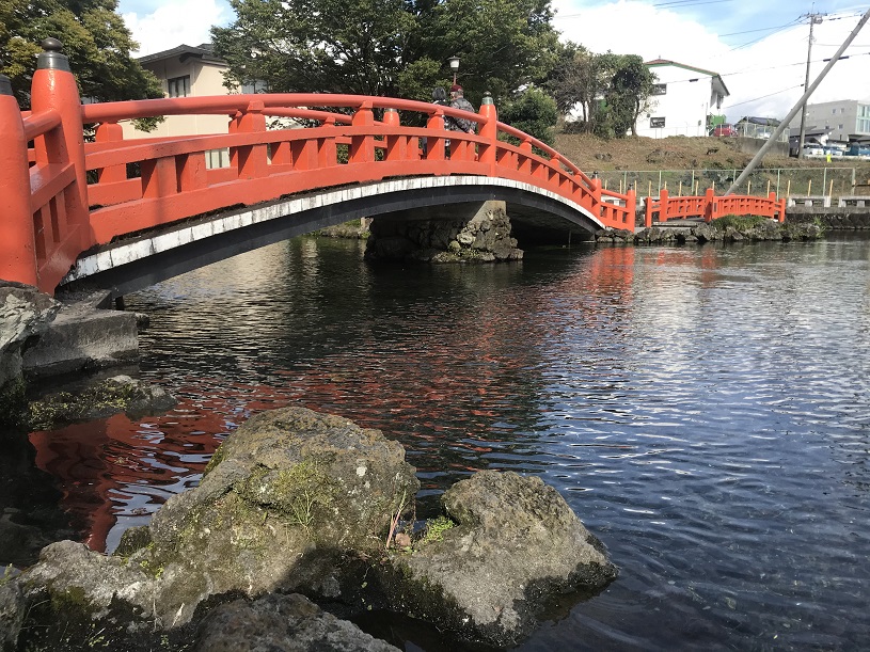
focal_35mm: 28
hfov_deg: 63.5
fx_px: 704
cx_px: 435
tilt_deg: -8.3
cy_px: 326
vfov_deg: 49.7
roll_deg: +2.3
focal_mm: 3.99
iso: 20
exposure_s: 1/939
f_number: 1.8
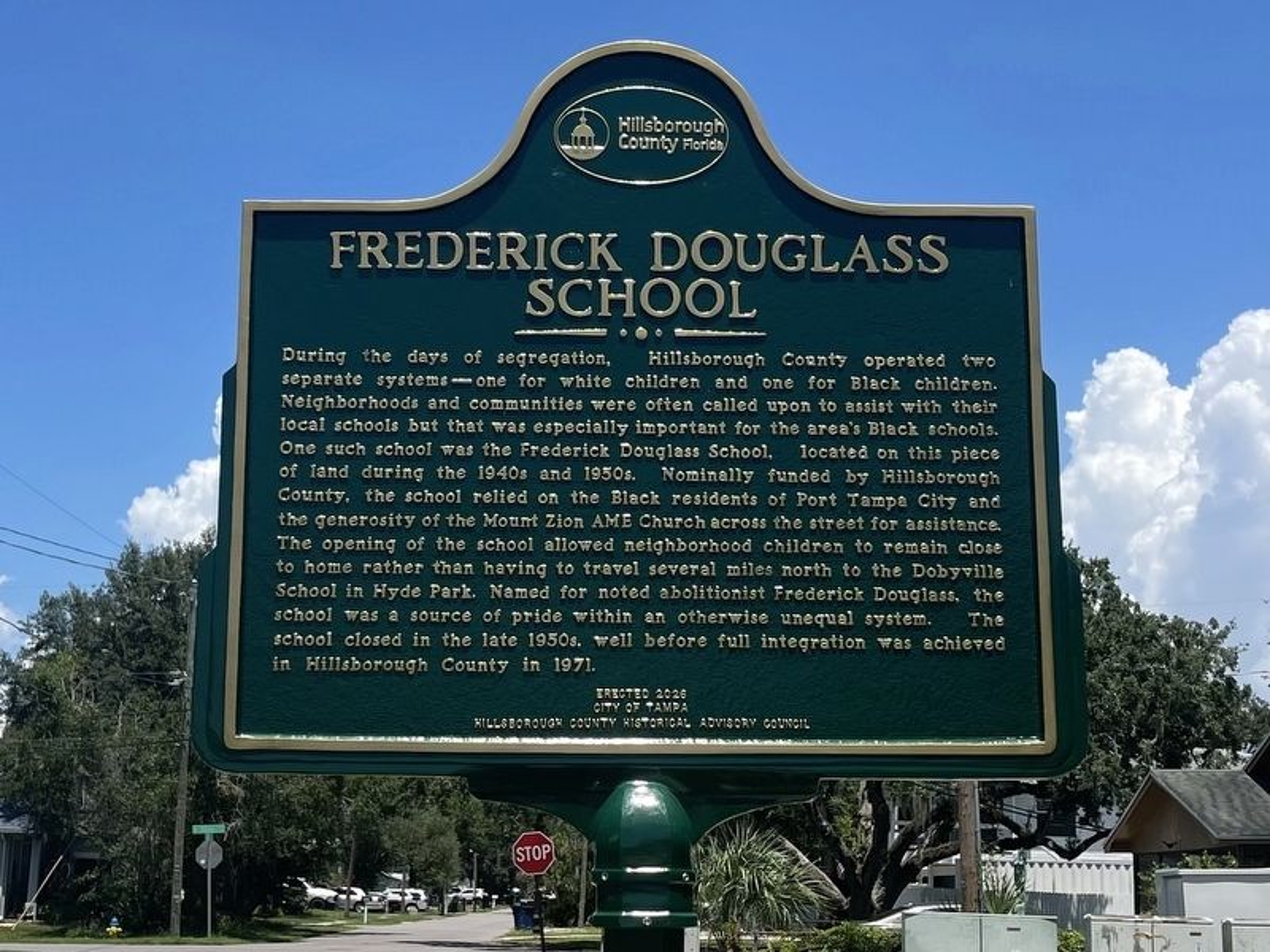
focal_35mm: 25
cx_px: 635
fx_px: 917
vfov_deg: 54.9
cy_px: 476
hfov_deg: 69.4
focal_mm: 5.1
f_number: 1.6
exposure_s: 1/4348
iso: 32
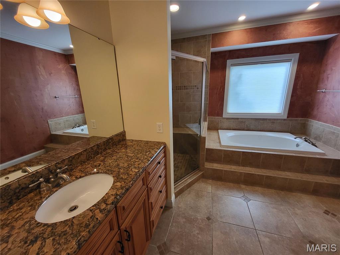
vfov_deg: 89.9
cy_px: 128
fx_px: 128
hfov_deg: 106.2
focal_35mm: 13
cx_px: 170
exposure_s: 1/60
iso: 200
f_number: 2.2
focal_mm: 1.74
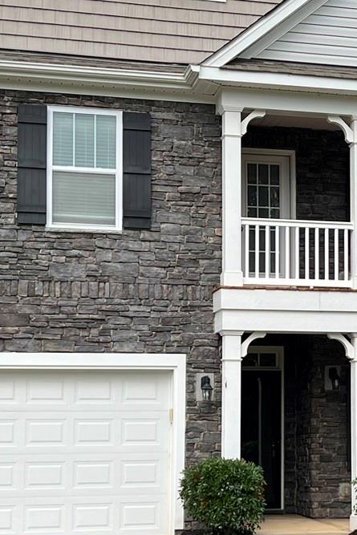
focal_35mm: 83
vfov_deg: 24.4
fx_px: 1234
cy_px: 324
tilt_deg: +3.9
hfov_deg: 16.2
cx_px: 327
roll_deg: +0.3
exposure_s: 1/2841
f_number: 1.5
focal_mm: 5.7
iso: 50
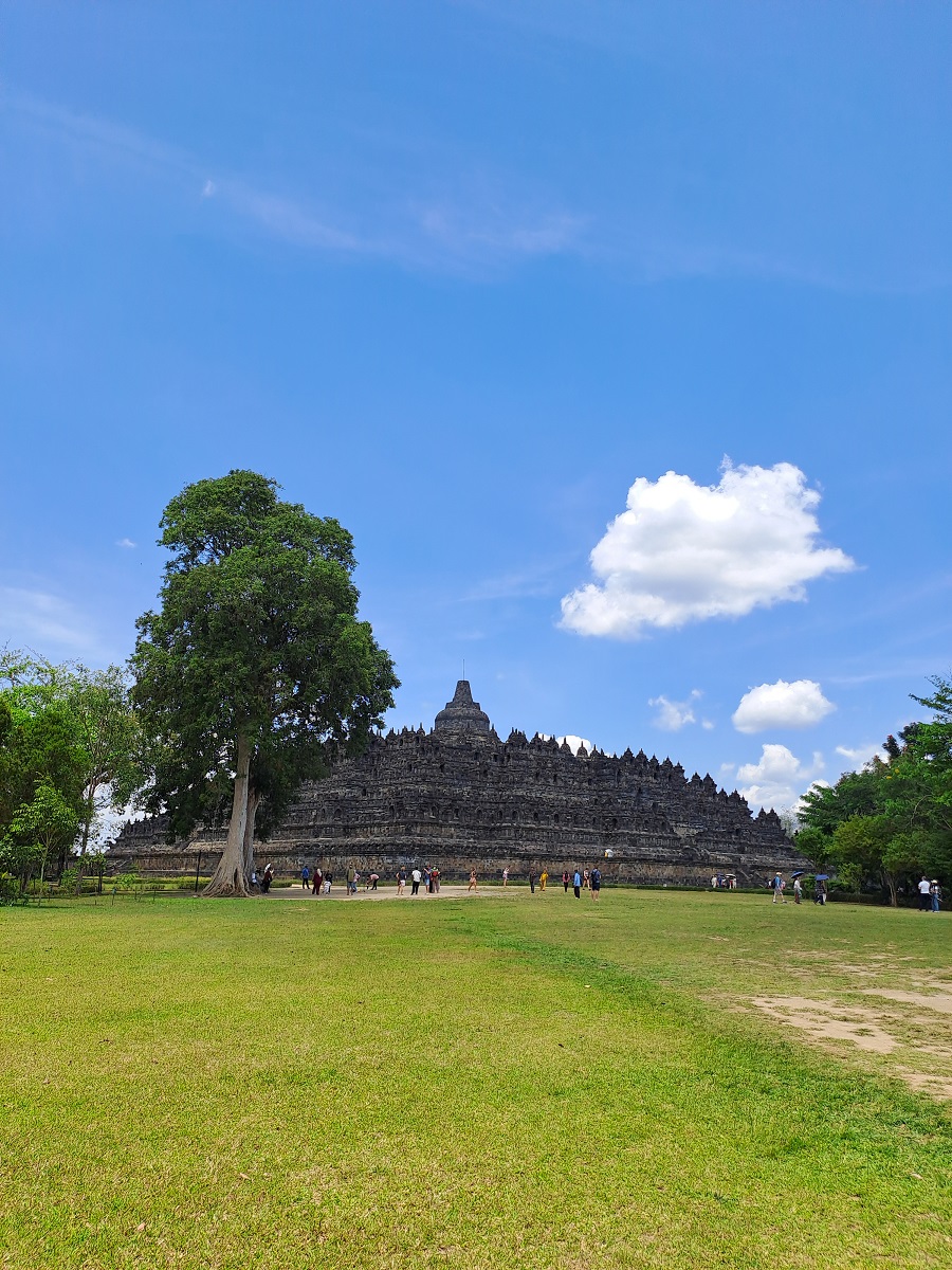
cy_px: 635
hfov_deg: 54.9
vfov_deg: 69.4
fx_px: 917
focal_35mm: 25
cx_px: 476
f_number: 1.8
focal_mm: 4.65
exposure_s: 1/1403
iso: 32
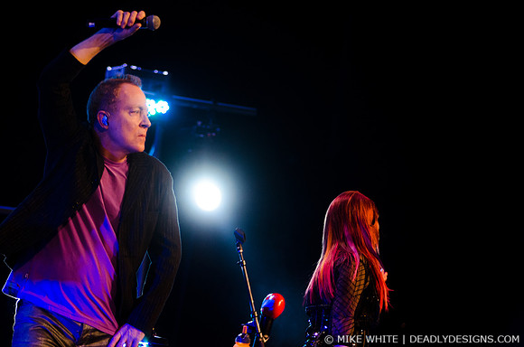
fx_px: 2527
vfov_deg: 7.9
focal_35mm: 174
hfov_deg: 11.8
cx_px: 262
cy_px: 174
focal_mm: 116
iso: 1600
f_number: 2.8
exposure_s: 1/640
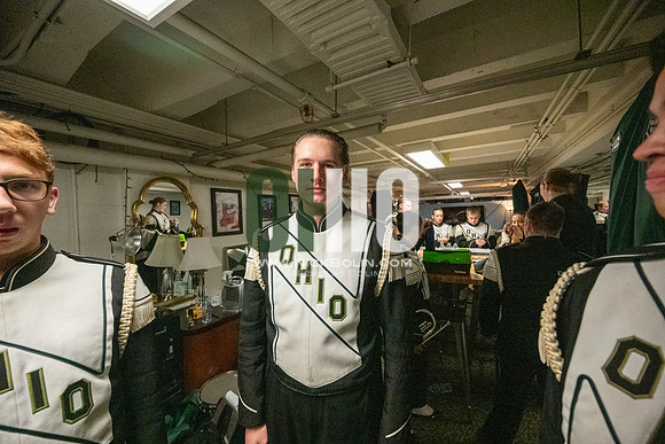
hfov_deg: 104.2
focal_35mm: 14
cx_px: 332
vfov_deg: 81.2
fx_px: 259
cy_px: 222
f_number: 4
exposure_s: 1/500
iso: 12800
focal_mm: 14
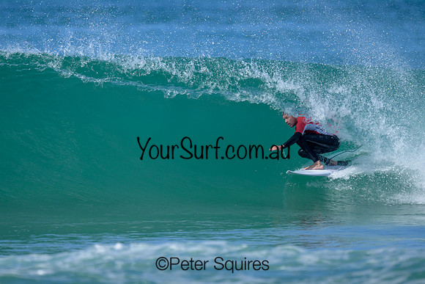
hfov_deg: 1.9
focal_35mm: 1100
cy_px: 104
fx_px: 12986
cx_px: 197
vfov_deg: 1.3
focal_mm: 800
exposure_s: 1/2000
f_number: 6.3
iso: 400
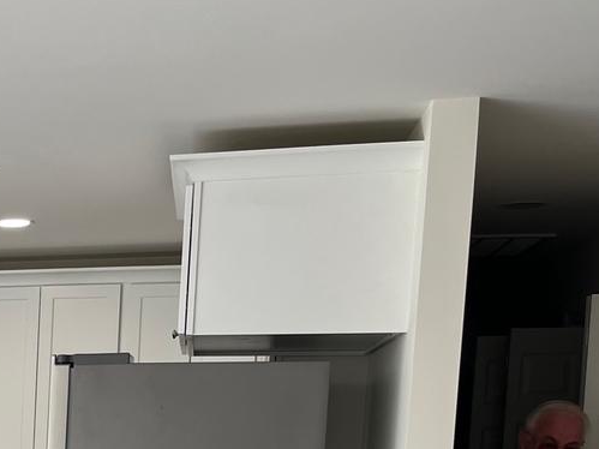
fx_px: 1297
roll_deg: -0.5
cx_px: -248
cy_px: 582
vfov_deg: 18.3
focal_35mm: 75
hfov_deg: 22.3
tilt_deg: -5.3
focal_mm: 5.1
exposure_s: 1/227
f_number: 1.6
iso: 40
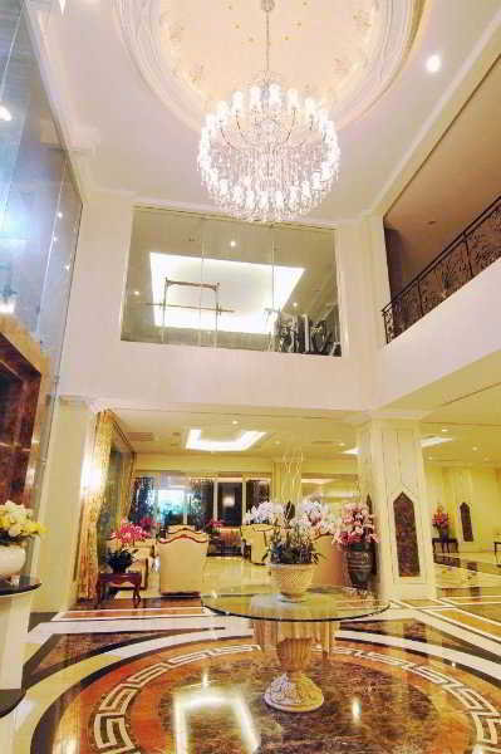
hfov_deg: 59.4
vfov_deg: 81.3
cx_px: 250
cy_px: 377
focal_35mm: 21
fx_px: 439
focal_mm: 14
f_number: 8
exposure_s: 1
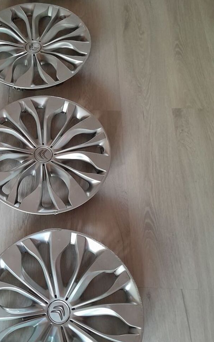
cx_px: 38
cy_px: 173
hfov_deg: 32.5
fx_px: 355
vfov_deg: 51.5
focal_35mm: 38
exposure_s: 1/50
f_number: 1.8
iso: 500
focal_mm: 3.98
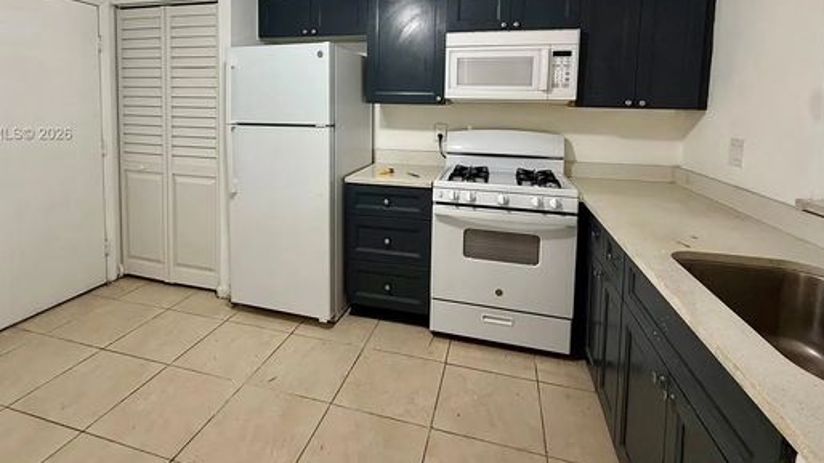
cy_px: 135
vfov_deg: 56.3
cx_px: 385
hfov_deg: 89.4
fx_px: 415
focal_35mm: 19
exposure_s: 1/60
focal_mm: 2.22
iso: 200
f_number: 2.2
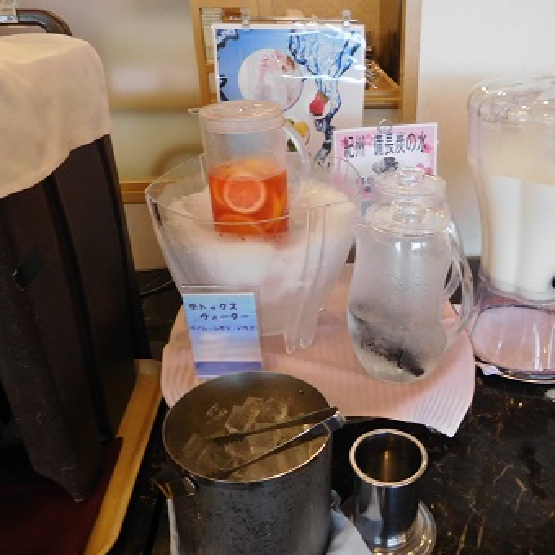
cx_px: 358
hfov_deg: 53.2
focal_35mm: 30
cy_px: 276
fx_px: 544
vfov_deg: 54.0
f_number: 3.4
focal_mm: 4.5
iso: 400
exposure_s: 1/15
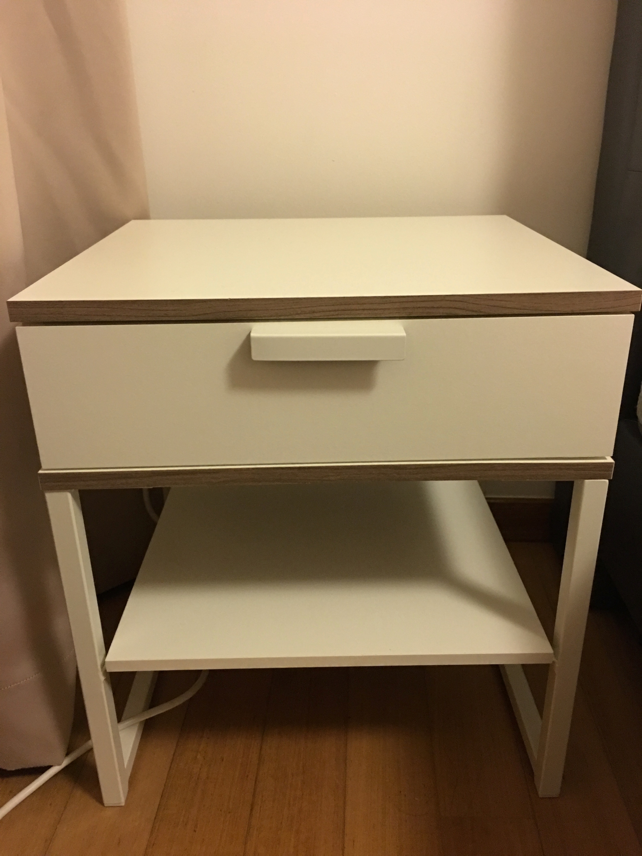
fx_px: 717
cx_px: 321
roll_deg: +0.9
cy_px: 428
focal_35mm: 29
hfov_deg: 48.2
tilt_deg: -22.2
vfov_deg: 61.7
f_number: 2.2
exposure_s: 1/8
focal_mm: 4.15
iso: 160
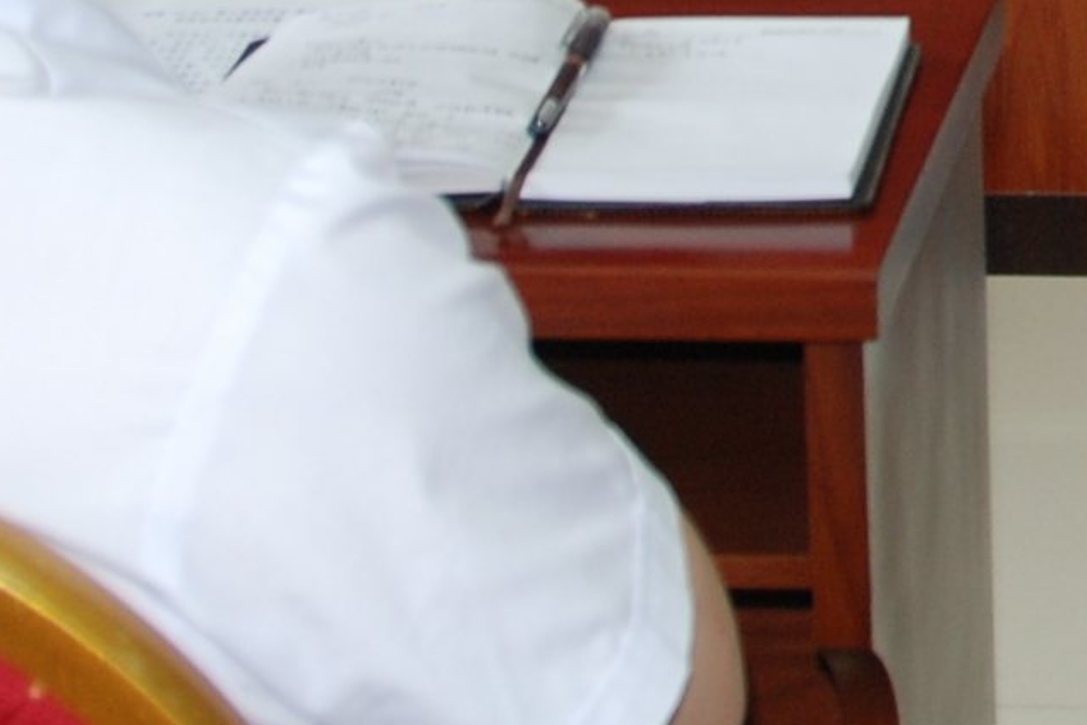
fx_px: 4983
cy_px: -607
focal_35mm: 165
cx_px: 1766
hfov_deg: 11.8
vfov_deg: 8.0
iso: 200
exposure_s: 1/60
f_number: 3.5
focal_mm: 18
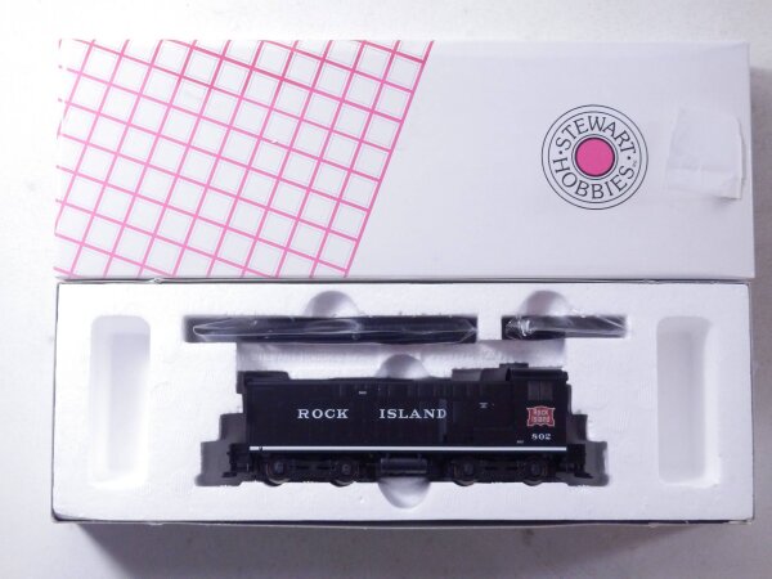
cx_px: 386
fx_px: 1472
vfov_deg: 22.3
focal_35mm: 66
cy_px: 290
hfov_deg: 29.4
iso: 640
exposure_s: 1/160
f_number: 4.4
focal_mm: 11.9
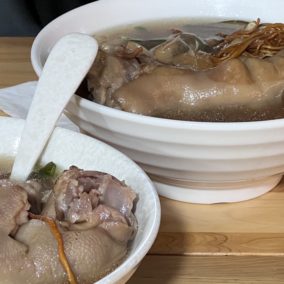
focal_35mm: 166
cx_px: 114
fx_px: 1541
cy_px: 144
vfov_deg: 10.5
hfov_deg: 10.5
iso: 640
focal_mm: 9
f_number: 2.8
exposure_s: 1/50
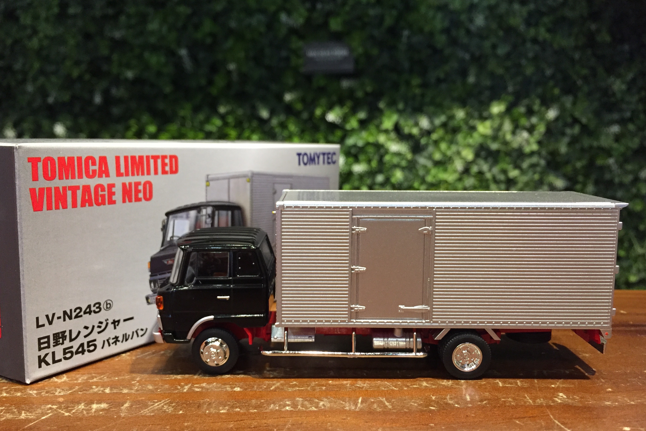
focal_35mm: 31
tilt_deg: -6.4
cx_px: 316
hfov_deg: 60.3
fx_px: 556
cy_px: 222
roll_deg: -1.0
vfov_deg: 42.3
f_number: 2.2
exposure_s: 1/30
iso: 160
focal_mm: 4.15
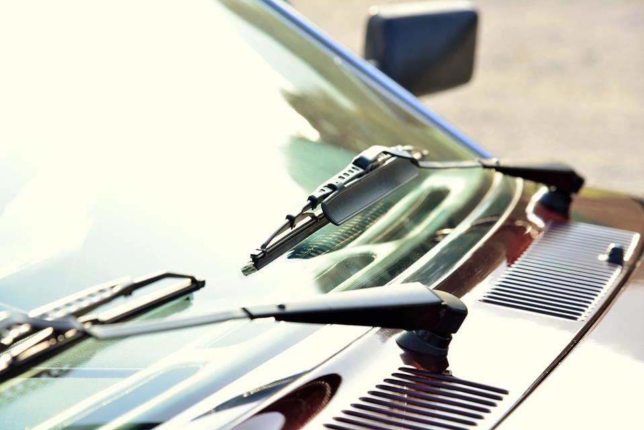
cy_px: 215
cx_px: 322
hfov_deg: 17.1
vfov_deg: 11.4
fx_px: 2148
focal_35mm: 120
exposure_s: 1/125
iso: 200
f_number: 6.3
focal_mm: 120
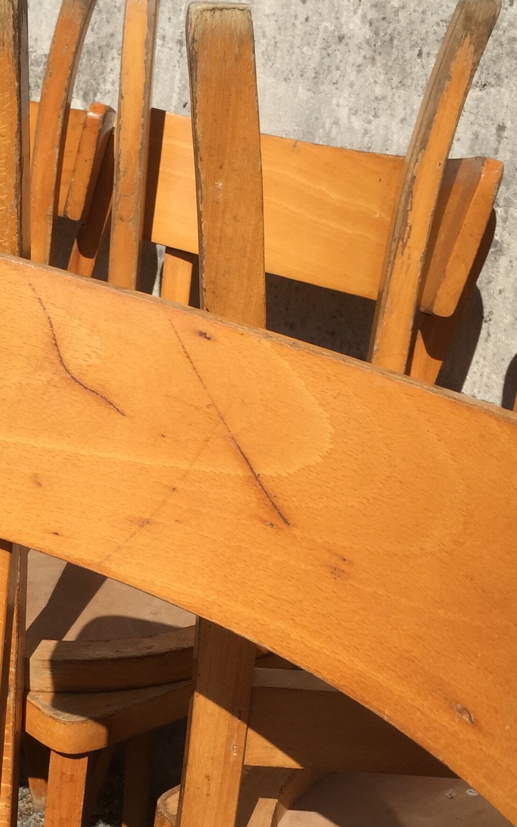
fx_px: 1285
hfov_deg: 22.4
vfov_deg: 35.4
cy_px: 541
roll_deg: -5.5
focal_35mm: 57
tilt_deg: -20.9
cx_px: 93
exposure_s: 1/2639
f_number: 2.2
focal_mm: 4.15
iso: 32
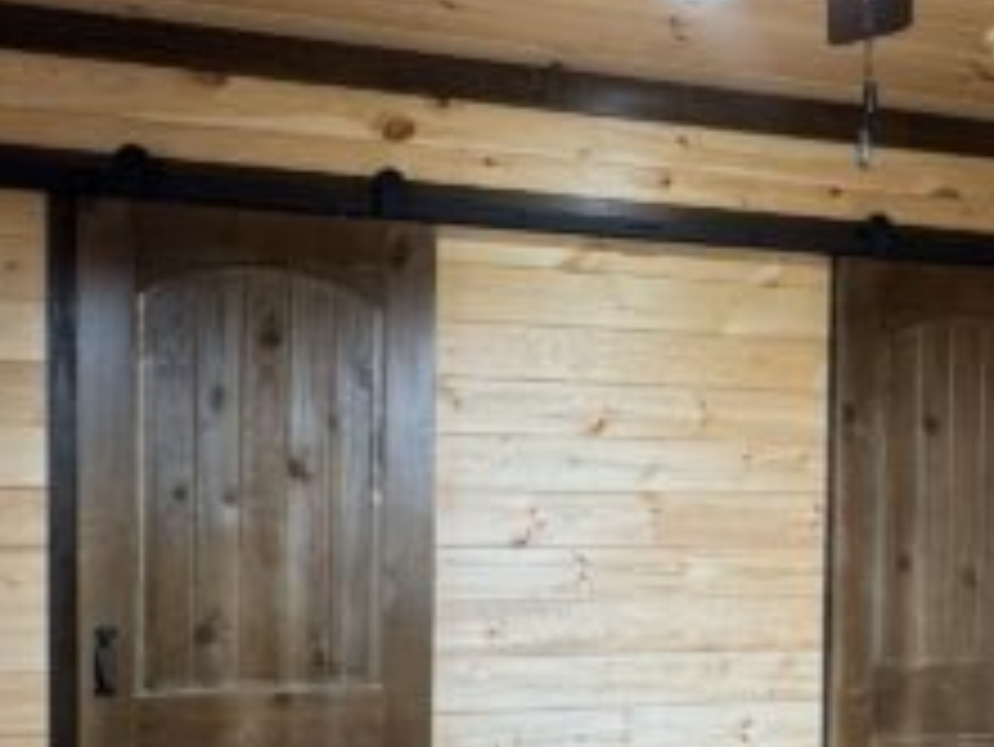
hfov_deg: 46.9
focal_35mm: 38
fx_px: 1092
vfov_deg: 37.2
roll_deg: -1.0
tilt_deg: -2.2
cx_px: 760
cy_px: 513
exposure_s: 1/99
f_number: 2.2
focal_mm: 2.22
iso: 100
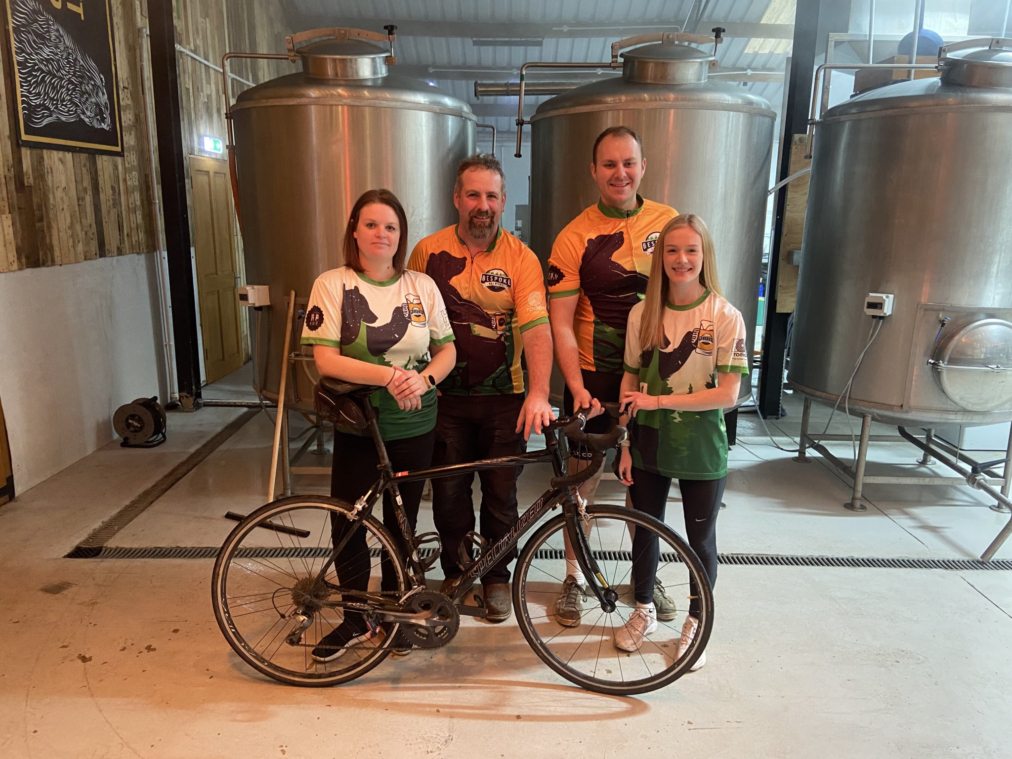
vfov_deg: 53.1
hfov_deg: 67.3
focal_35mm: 26
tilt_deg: -10.4
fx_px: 760
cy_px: 380
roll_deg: -1.0
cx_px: 506
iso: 400
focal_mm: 4.25
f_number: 1.8
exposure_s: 1/50
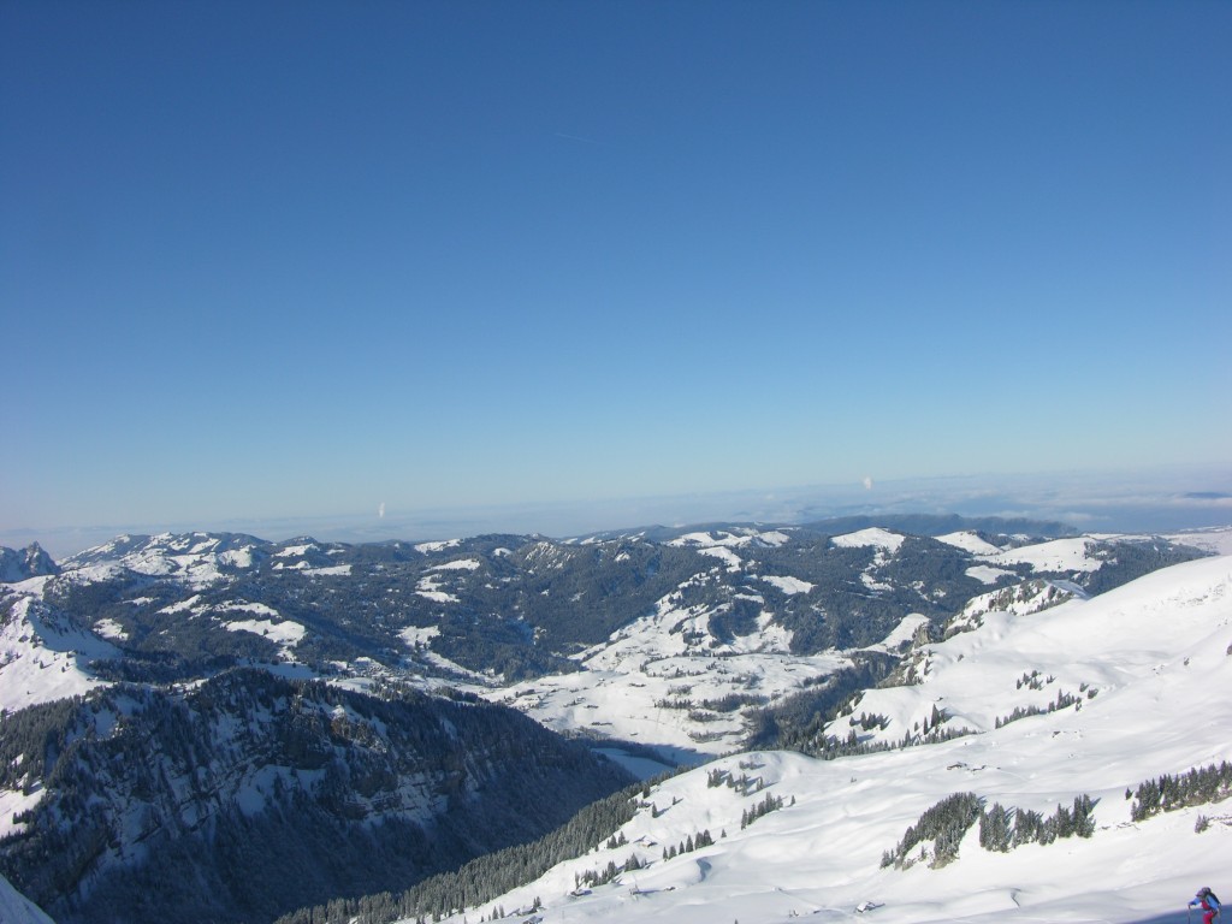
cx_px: 616
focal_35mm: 35
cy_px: 462
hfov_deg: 52.6
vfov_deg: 40.7
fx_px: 1246
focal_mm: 8.9
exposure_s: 1/262
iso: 50
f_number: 8
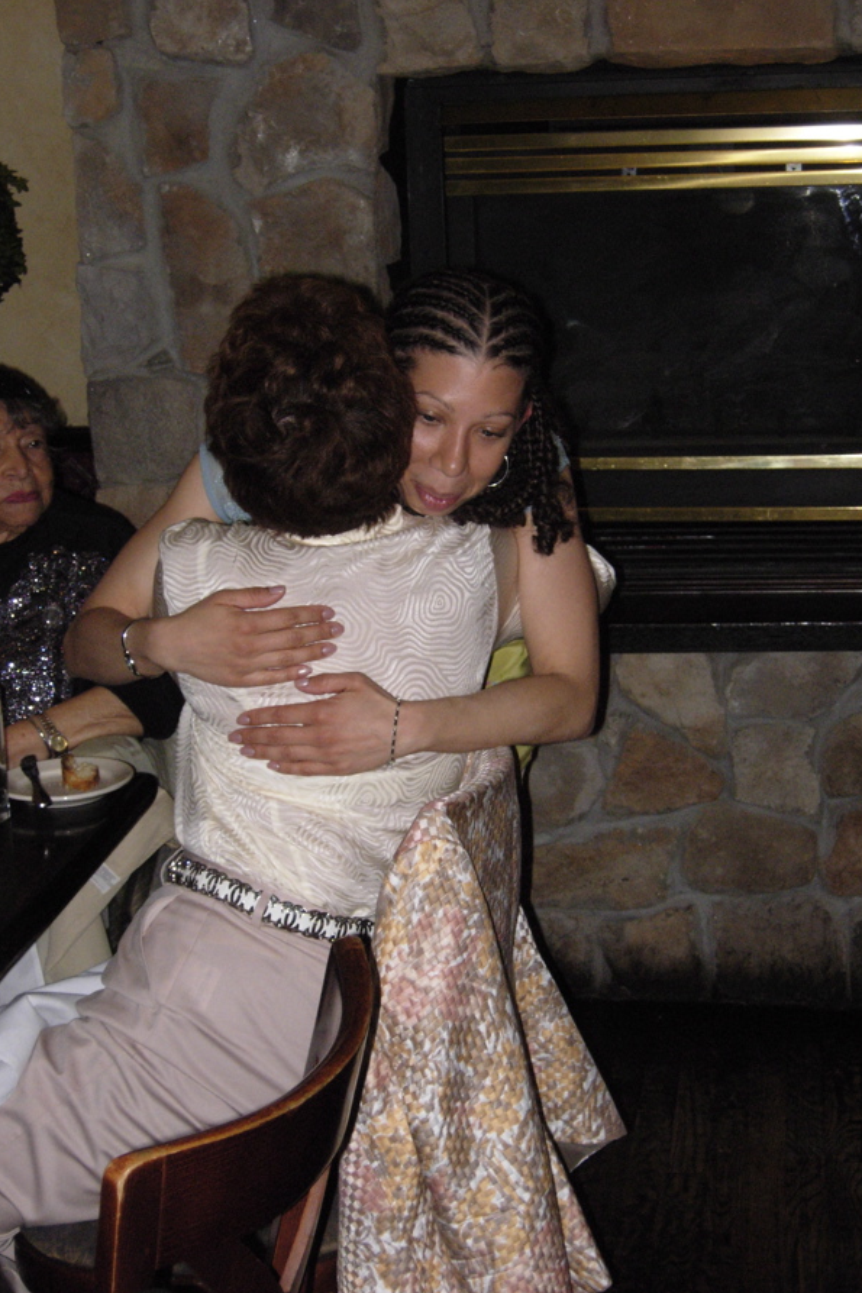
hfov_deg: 20.9
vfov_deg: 31.0
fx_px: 2335
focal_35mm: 65
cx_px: 463
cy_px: 646
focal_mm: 12.9
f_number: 3.5
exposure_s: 1/181
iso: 200
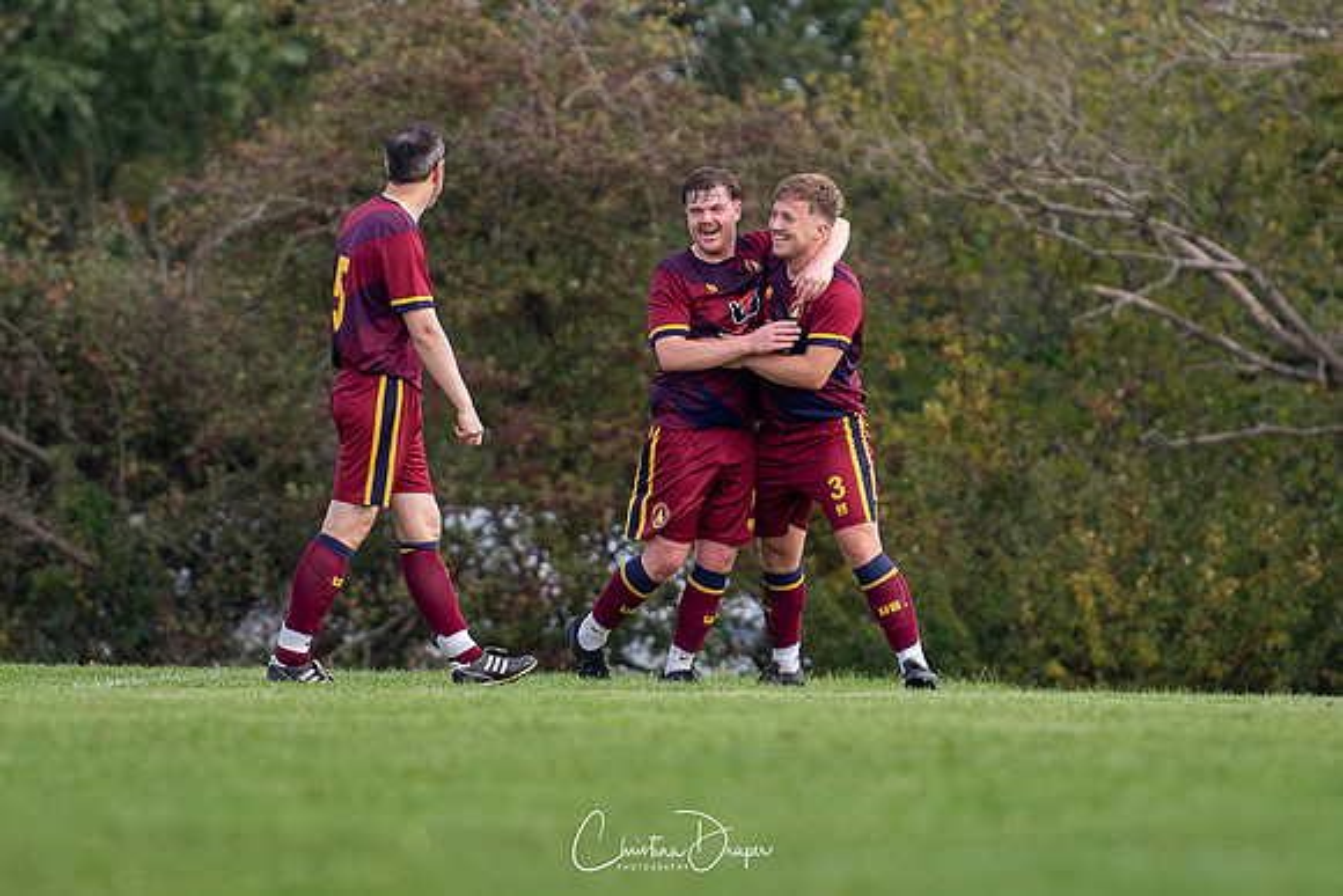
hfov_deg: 3.5
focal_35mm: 587
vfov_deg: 2.3
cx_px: 764
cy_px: 281
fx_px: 21906
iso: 320
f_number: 2.8
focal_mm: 200
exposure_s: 1/1000
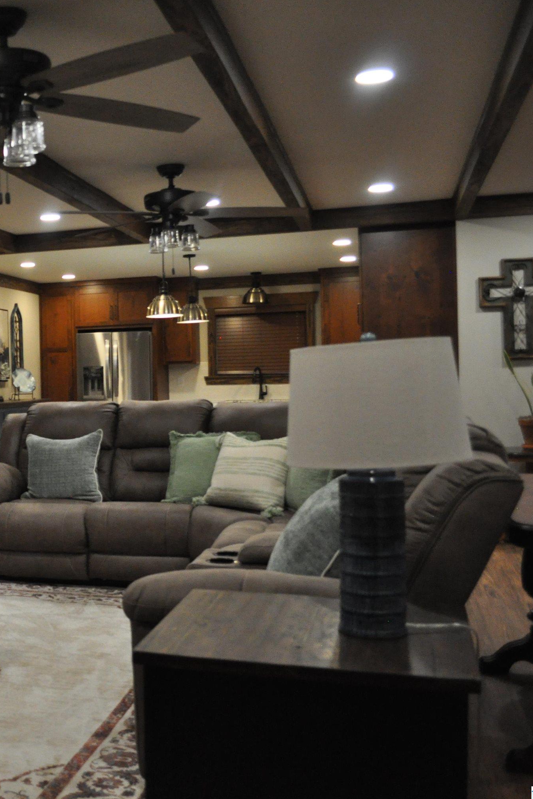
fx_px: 911
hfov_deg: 29.9
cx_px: -29
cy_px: 401
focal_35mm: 41
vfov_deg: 47.4
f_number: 3.5
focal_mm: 18
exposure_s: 1/200
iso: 1600
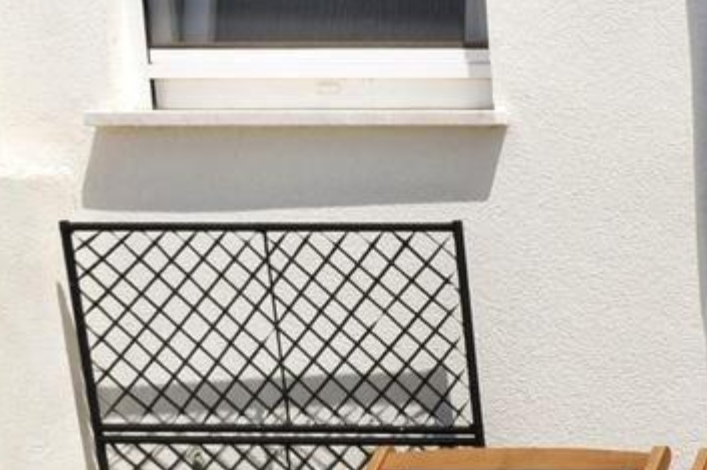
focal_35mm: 102
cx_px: 1548
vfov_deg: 13.3
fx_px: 2002
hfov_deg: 14.9
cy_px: 398
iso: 200
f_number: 10
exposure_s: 1/400
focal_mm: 10
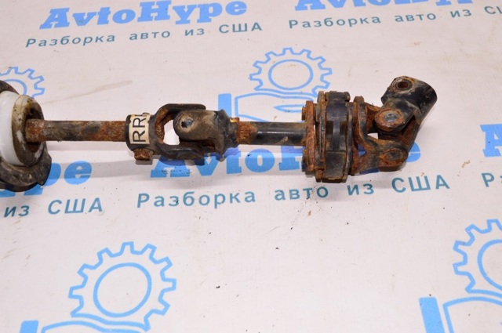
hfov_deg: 48.0
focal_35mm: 40
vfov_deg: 32.9
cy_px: 166
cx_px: 251
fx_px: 564
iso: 1600
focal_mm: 27
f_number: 8
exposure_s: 1/80
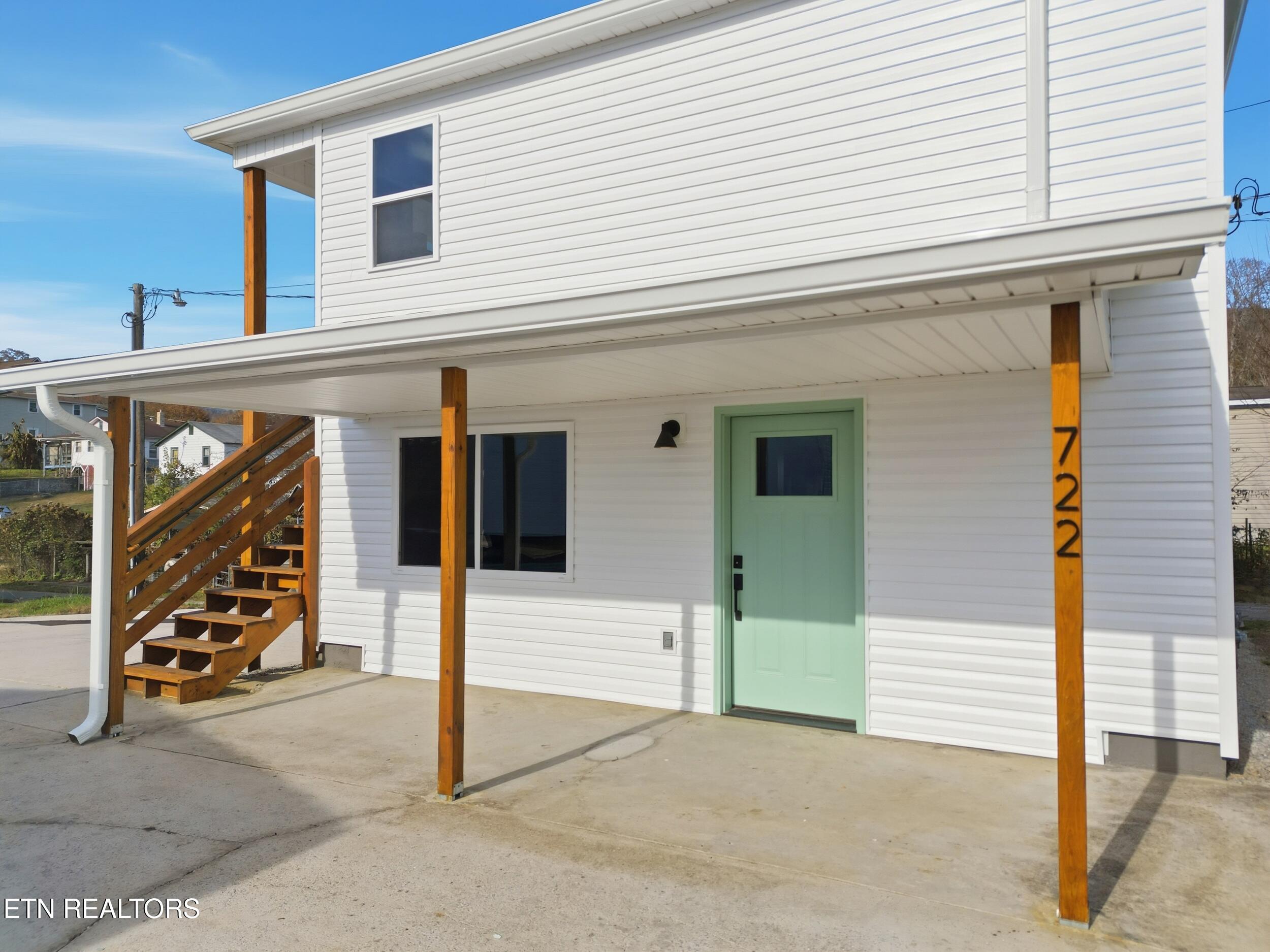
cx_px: 635
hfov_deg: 71.6
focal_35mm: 24
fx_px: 881
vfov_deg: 56.8
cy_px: 476
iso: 130
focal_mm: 6.7
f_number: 1.7
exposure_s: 1/8000
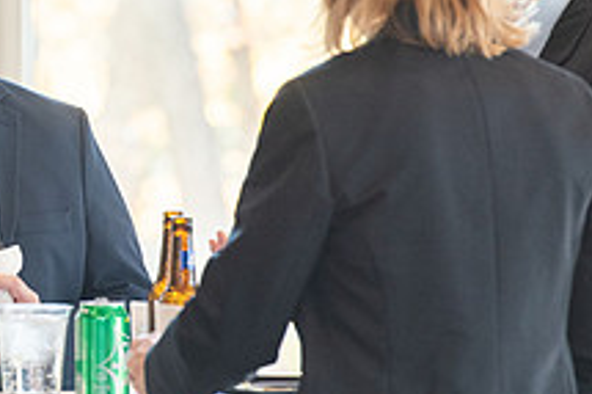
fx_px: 9399
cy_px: 74
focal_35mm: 572
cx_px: -95
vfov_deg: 2.4
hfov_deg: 3.6
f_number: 4.5
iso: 640
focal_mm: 200
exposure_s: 1/200
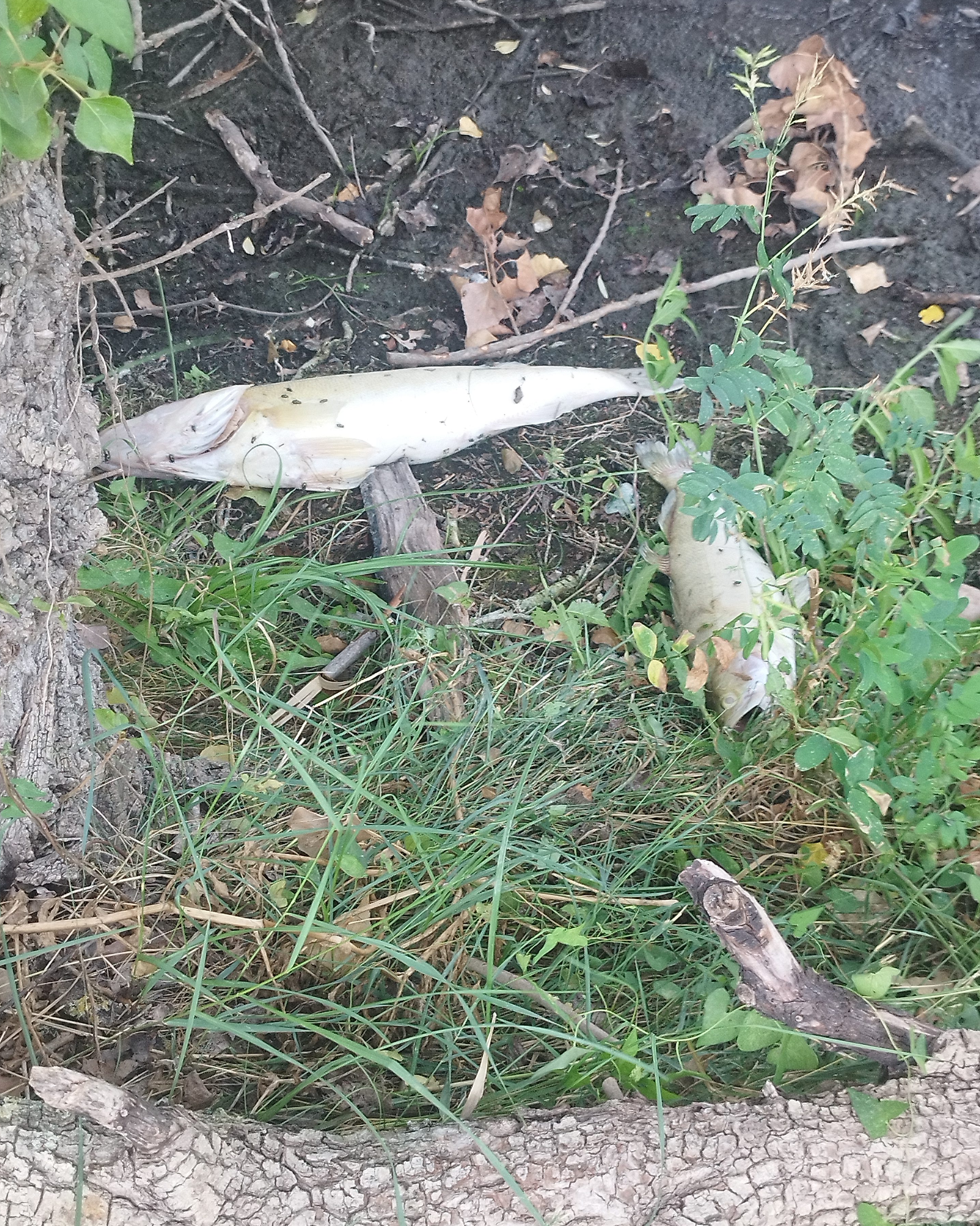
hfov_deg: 54.9
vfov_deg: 66.0
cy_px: 628
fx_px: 943
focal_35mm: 26
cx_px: 505
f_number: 1.89
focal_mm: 5.89
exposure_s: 1/50
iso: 110
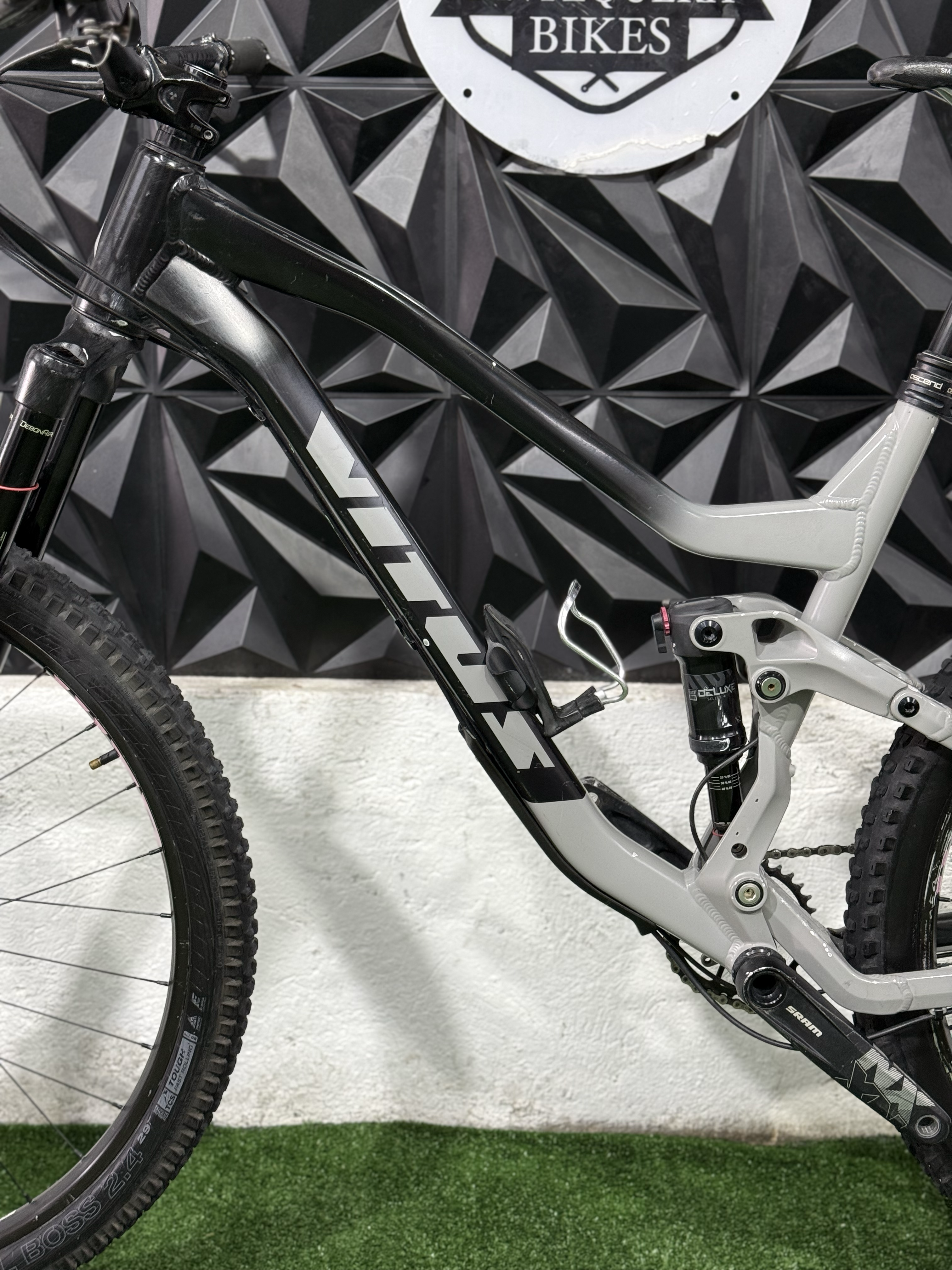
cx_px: 476
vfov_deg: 39.7
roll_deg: -1.0
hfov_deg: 30.3
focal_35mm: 48
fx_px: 1760
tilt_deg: -11.0
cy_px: 635
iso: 160
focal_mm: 6.76
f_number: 1.78
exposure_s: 1/60
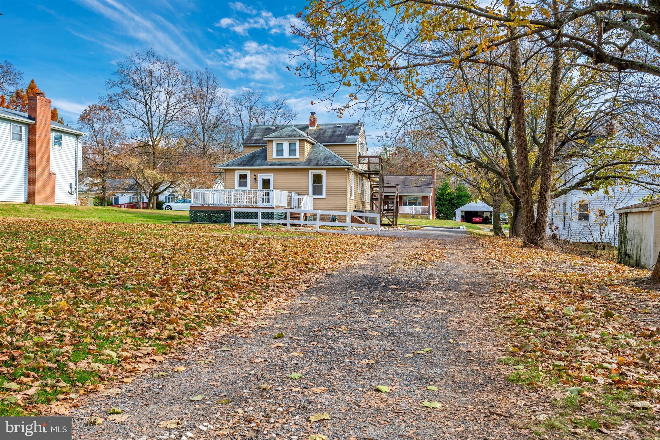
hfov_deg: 61.9
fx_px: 550
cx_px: 330
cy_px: 220
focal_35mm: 30
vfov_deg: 43.6
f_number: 8
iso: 64
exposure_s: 1/80
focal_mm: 30
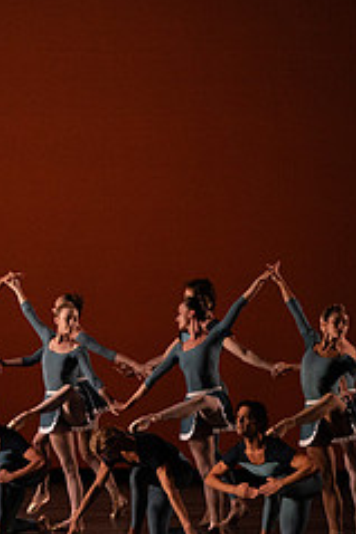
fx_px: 5778
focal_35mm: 389
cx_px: -148
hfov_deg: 3.5
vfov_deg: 5.3
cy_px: 200
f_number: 9
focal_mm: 160
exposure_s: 1/400
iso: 5000
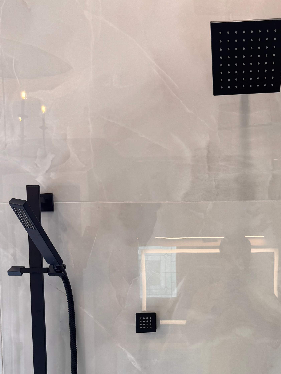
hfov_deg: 32.5
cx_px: 231
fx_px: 465
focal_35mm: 43
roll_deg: +0.9
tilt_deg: -4.1
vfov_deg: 41.6
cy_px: 308
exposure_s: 1/120
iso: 80
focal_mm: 6.76
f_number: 1.78
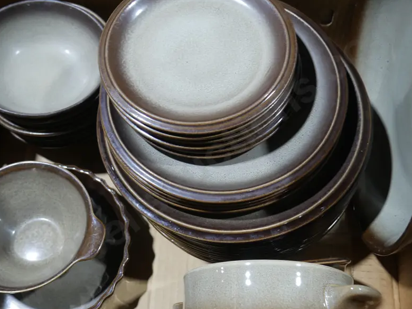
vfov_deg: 34.3
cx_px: 200
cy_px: 169
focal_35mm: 42
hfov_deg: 44.8
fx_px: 500
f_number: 3.6
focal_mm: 16
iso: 400
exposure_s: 1/60
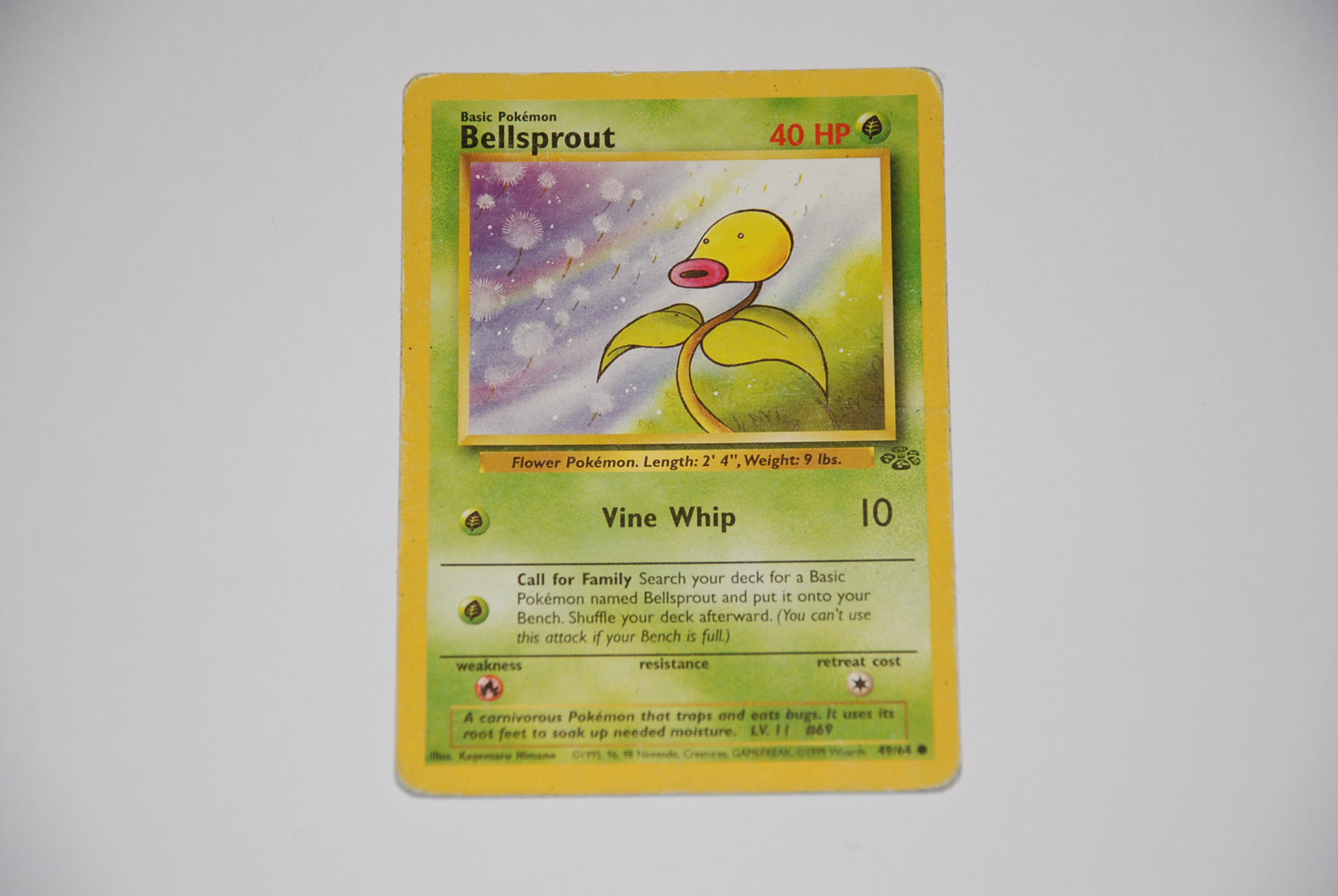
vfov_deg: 9.2
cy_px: 448
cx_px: 669
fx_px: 5582
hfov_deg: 13.7
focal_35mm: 150
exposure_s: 1/60
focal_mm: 100
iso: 200
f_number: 5.6
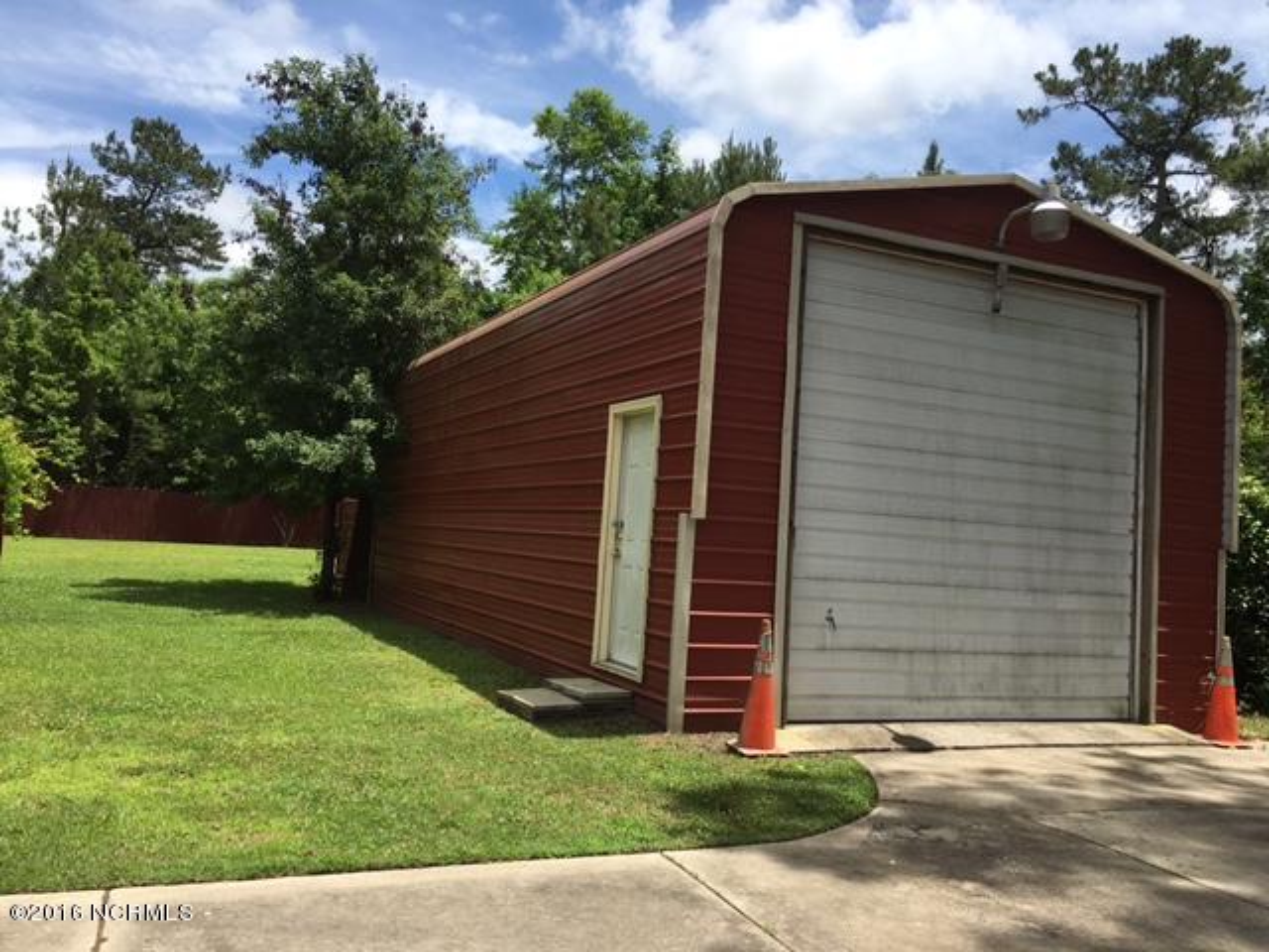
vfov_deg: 48.2
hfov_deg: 61.7
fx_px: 1063
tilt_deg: +2.9
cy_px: 476
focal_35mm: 29
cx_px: 634
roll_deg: -4.3
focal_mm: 4.15
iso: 25
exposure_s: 1/1709
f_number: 2.2
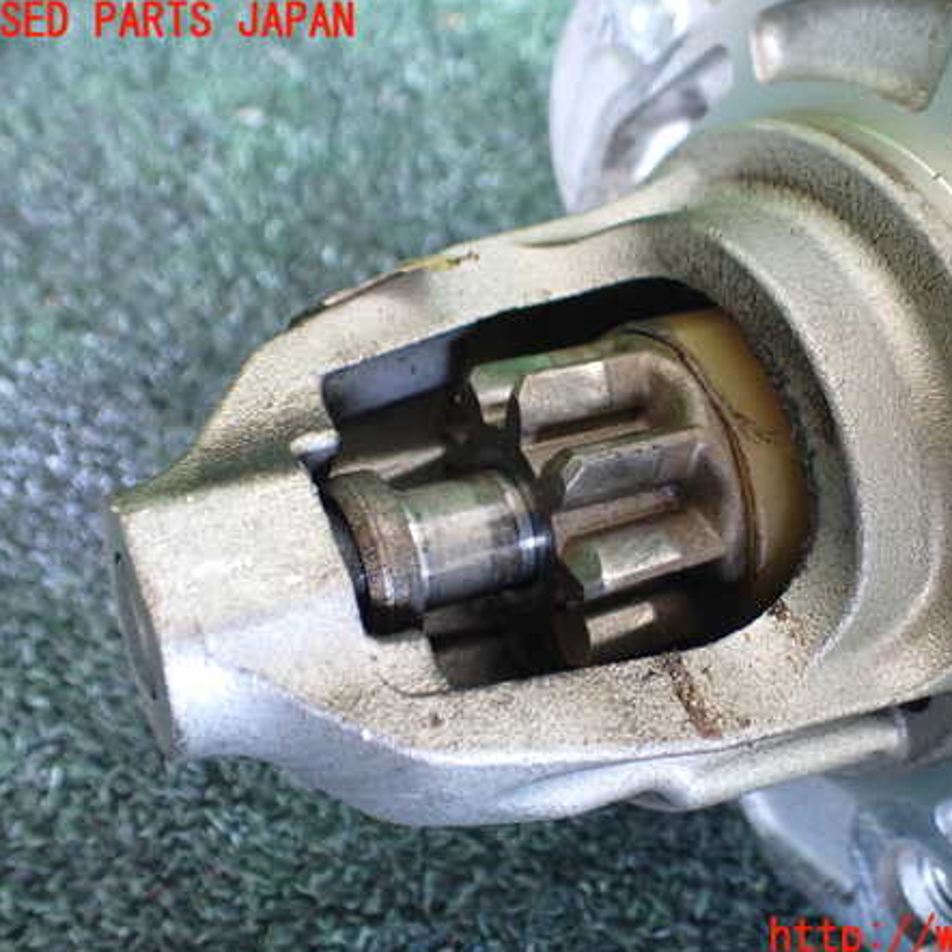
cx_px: 610
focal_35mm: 36
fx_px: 1120
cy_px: 480
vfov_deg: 46.0
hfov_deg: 45.6
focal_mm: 5.4
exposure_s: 1/50
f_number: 2.3
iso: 800
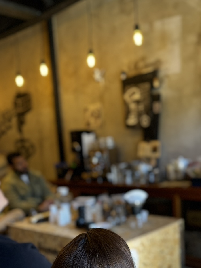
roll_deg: +4.1
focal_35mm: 41
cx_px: 102
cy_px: 191
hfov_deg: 35.1
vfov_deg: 44.7
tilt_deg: -7.6
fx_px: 317
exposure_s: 1/50
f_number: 1.78
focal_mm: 6.76
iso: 160
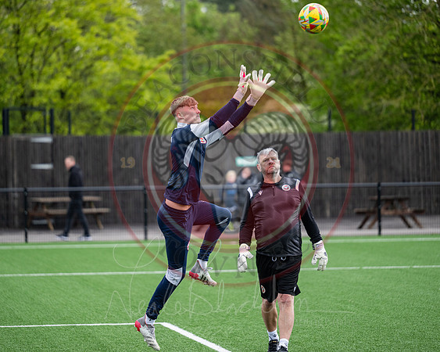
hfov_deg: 11.1
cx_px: 182
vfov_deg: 8.8
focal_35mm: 175
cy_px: 176
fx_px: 2272
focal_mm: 155
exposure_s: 1/2000
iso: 640
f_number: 2.8
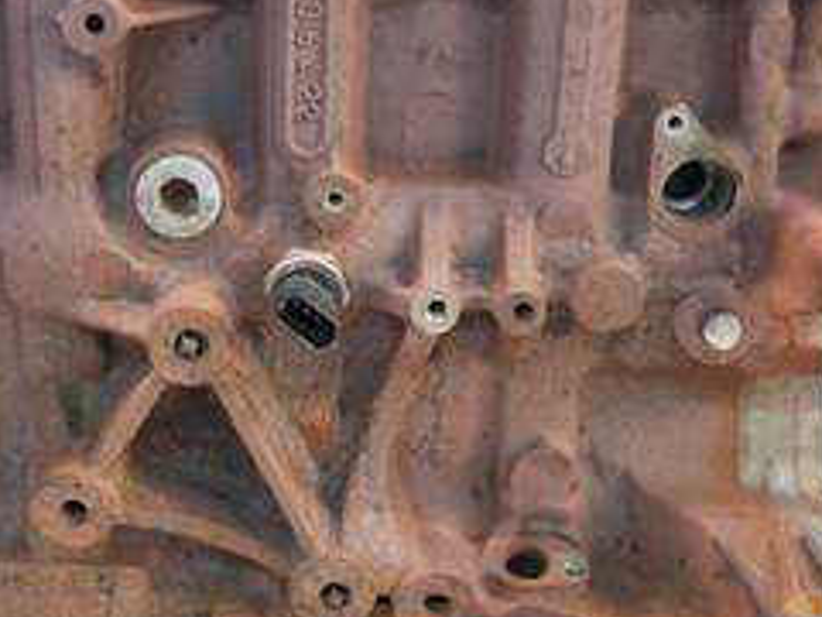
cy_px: 271
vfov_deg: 30.2
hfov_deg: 38.7
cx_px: 209
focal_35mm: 48
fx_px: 1140
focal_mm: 12
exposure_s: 1/60
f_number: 3.5
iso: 2000
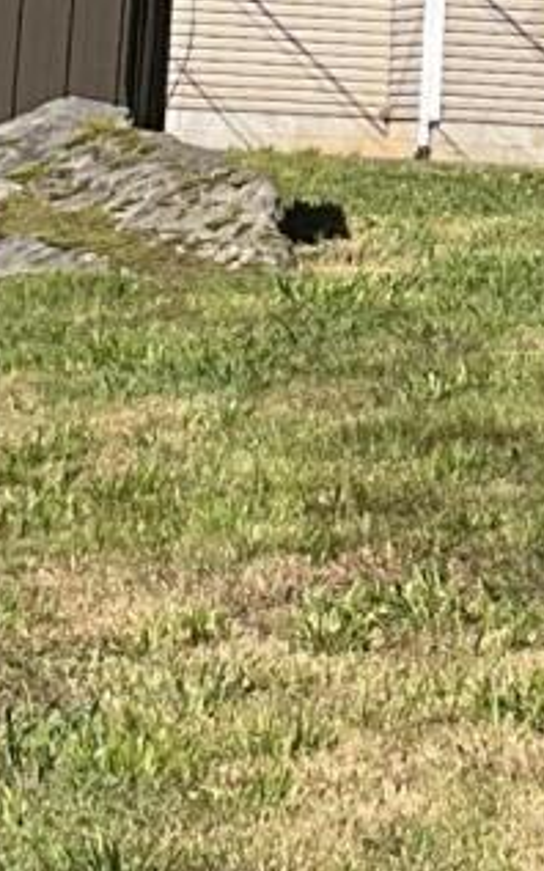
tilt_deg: +3.7
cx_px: 396
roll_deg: -3.0
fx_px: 4604
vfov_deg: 10.6
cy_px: -245
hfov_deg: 6.8
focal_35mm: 194
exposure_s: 1/1451
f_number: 1.8
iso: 25
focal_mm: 3
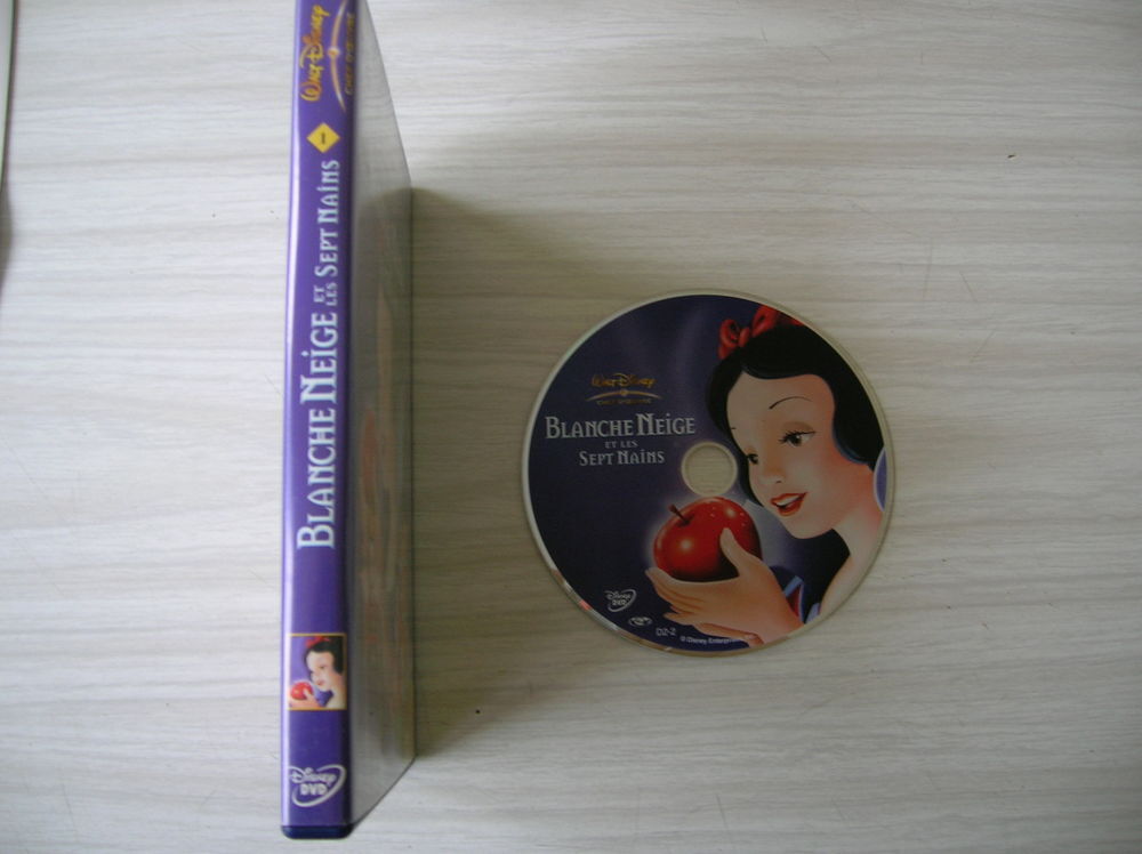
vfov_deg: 41.7
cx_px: 571
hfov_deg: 54.0
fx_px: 1121
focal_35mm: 34
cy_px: 427
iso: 50
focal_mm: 5.7
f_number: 2.9
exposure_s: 1/12.3
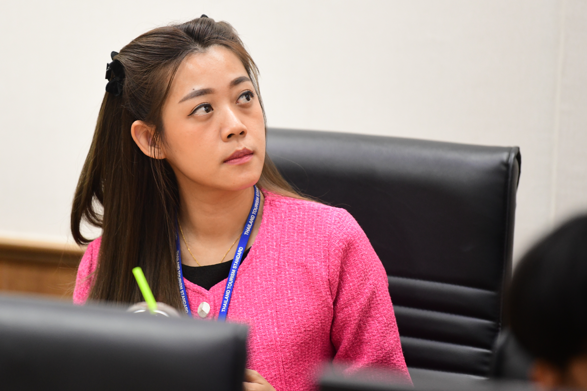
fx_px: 4206
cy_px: 171
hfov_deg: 8.0
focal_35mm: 258
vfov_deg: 5.3
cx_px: 211
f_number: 2.8
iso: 1600
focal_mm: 200
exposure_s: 1/160
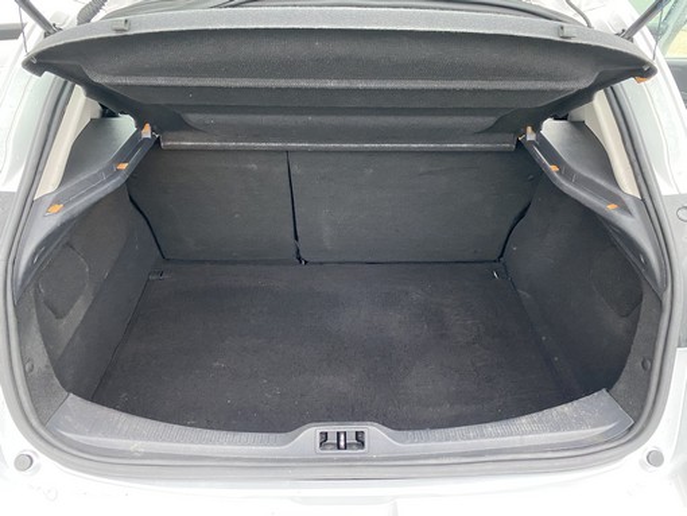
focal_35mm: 26
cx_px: 344
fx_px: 516
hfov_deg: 67.3
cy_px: 258
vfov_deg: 53.1
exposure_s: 1/56
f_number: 1.8
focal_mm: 4.25
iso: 500
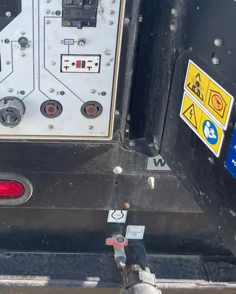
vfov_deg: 38.4
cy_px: 49
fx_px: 401
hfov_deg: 31.9
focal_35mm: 46
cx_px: 47
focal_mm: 4.2
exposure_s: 1/764
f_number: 1.6
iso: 32
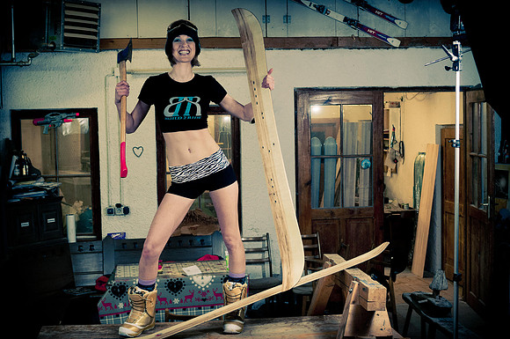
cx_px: 255
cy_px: 170
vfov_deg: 25.7
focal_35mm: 52
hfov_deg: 37.9
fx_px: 743
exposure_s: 1/60
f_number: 5
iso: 320
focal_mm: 35
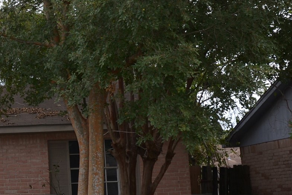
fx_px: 673
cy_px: 121
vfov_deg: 16.4
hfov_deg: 21.6
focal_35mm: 83
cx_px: -108
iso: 100
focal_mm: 20
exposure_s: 1/200
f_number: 5.6
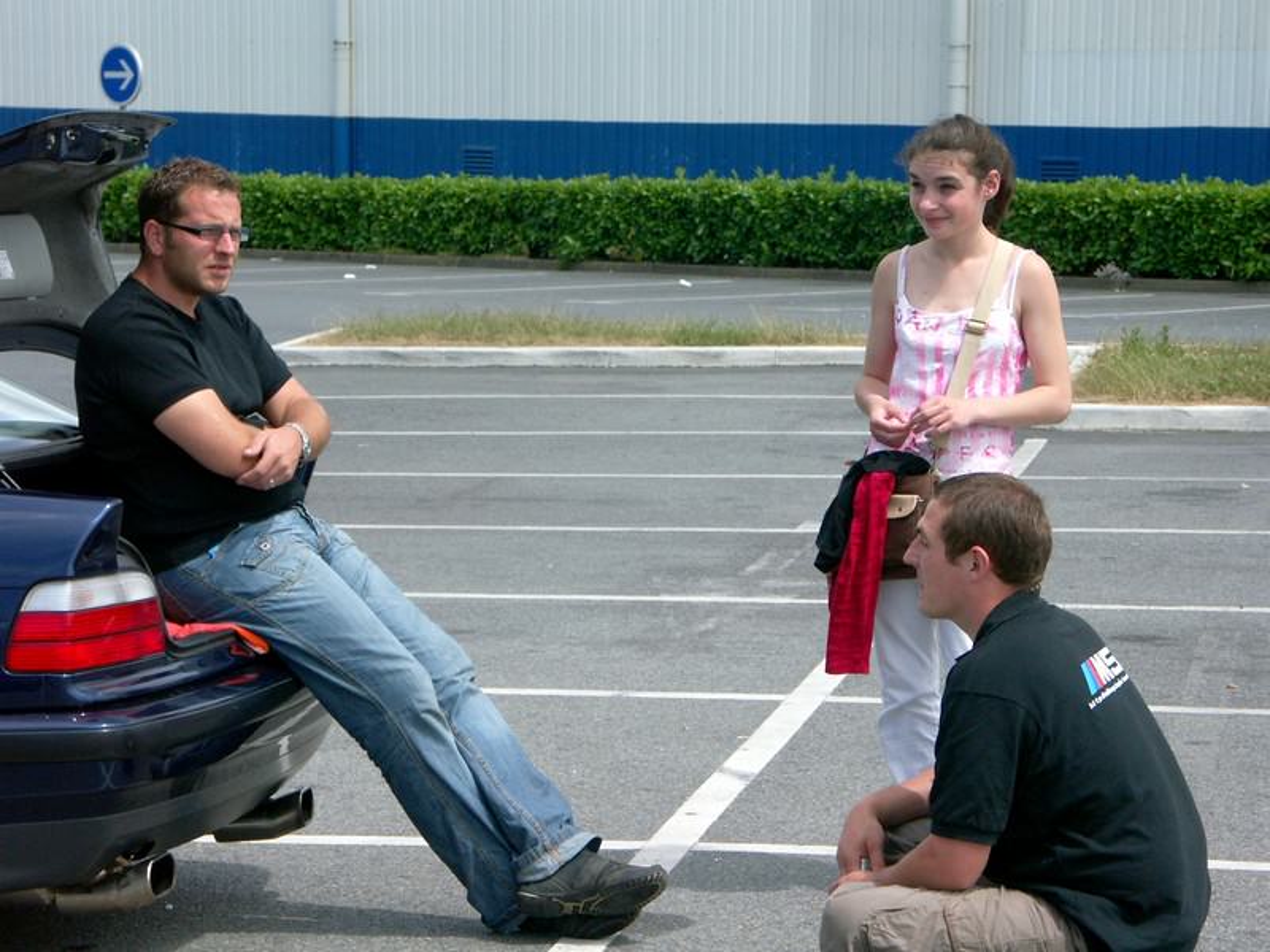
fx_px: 4549
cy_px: 476
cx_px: 635
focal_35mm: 124
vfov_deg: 12.0
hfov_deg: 15.9
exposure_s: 1/800
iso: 100
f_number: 6.3
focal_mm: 31.76
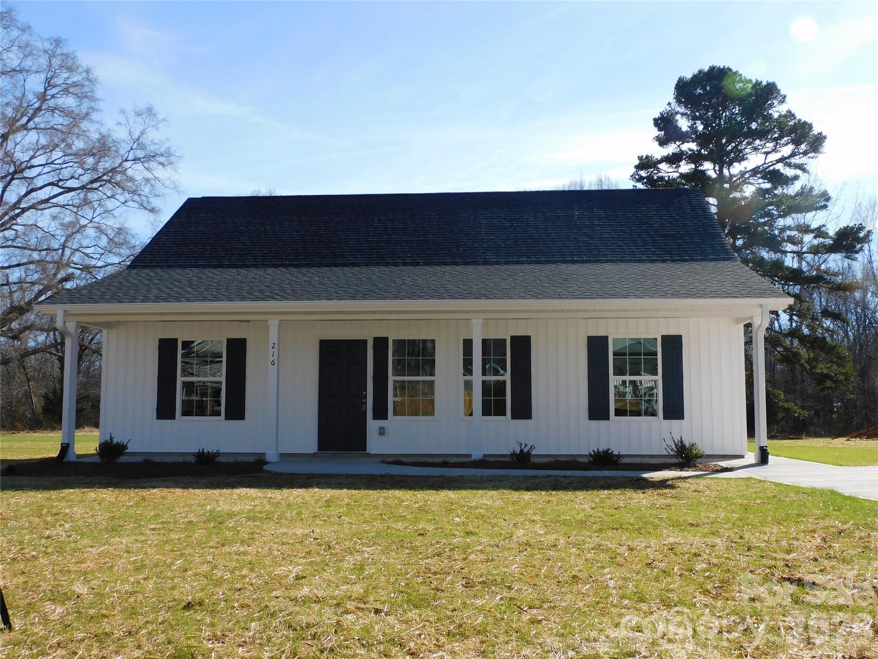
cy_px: 330
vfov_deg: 40.7
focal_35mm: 35
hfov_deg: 52.6
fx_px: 888
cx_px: 439
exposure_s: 1/1000
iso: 125
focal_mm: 6.3
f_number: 3.8
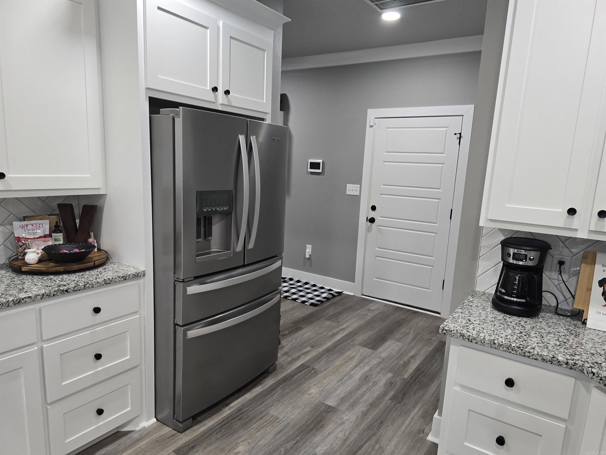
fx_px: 403
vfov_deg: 58.9
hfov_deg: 73.9
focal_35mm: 23
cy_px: 228
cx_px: 303
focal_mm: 6.3
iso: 250
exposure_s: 1/120
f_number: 1.7
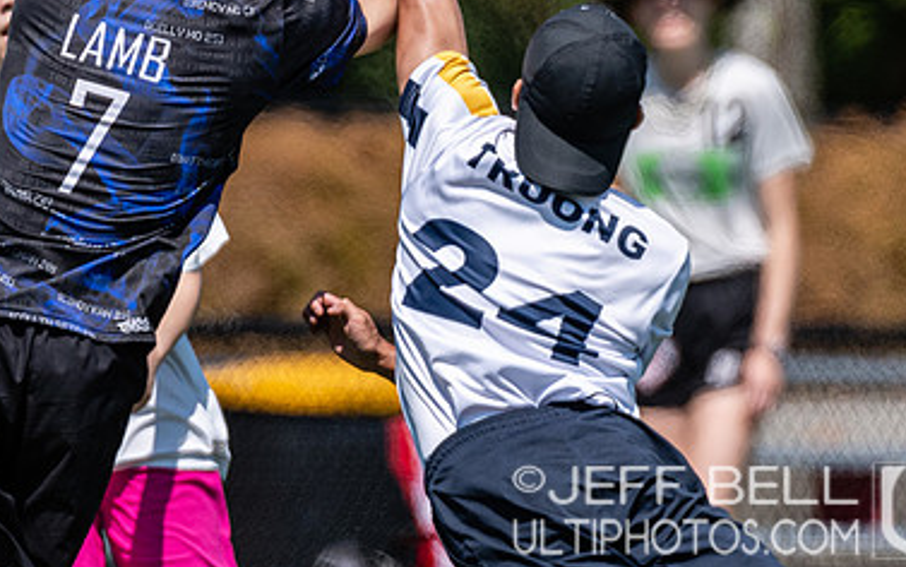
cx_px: 520
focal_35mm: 1298
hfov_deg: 1.6
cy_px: 185
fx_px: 32064
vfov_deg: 1.0
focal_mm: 400
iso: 200
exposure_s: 1/2500
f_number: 4
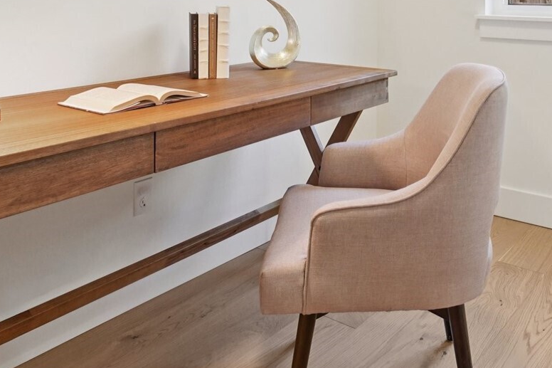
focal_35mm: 35
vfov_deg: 34.6
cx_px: 365
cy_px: 5
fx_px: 537
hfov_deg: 53.4
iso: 1600
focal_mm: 16
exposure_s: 1/60
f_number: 8
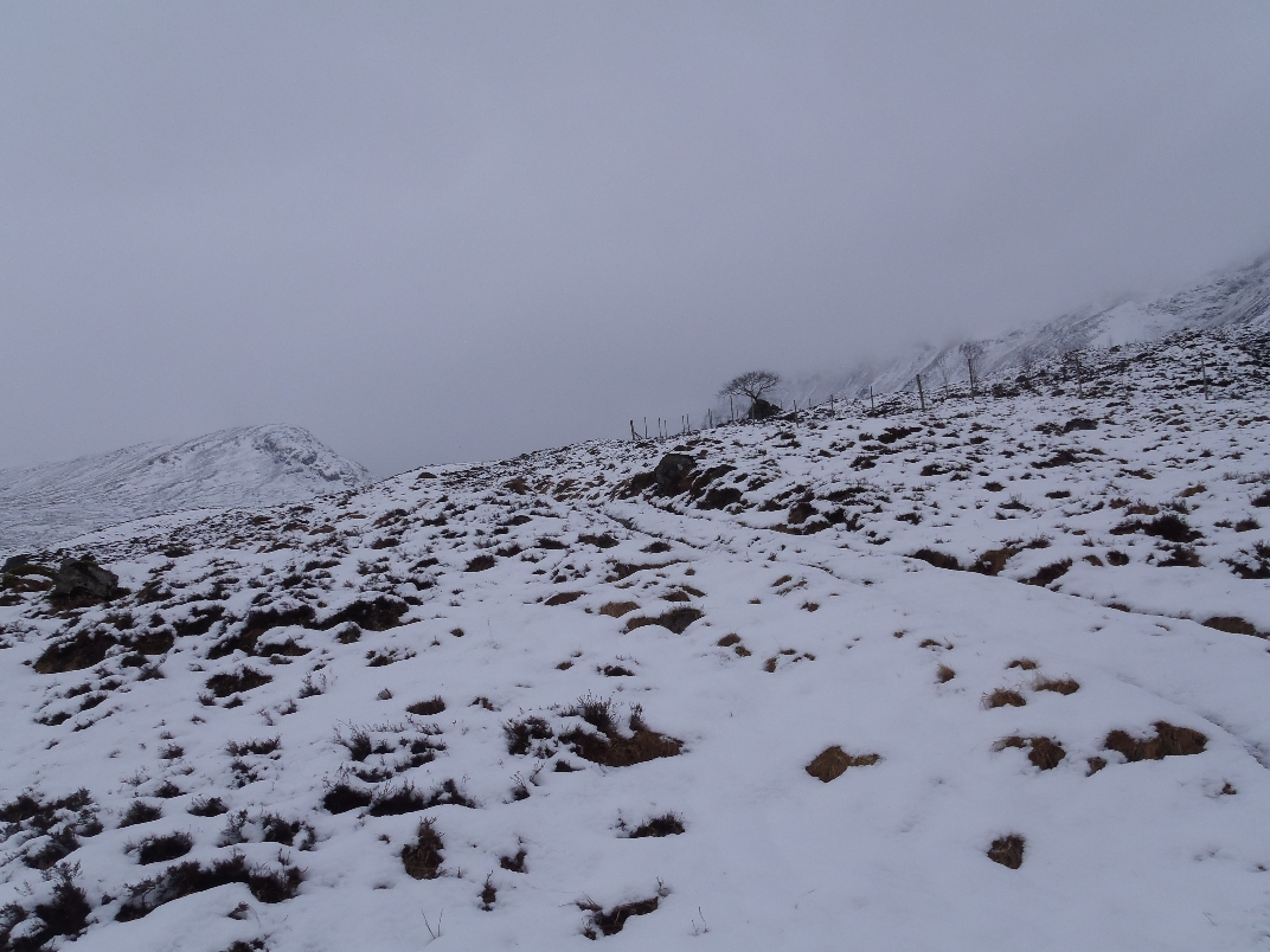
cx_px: 635
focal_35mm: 28
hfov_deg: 63.4
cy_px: 476
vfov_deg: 49.7
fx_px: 1027
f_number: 5.6
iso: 80
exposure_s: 1/500
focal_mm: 5
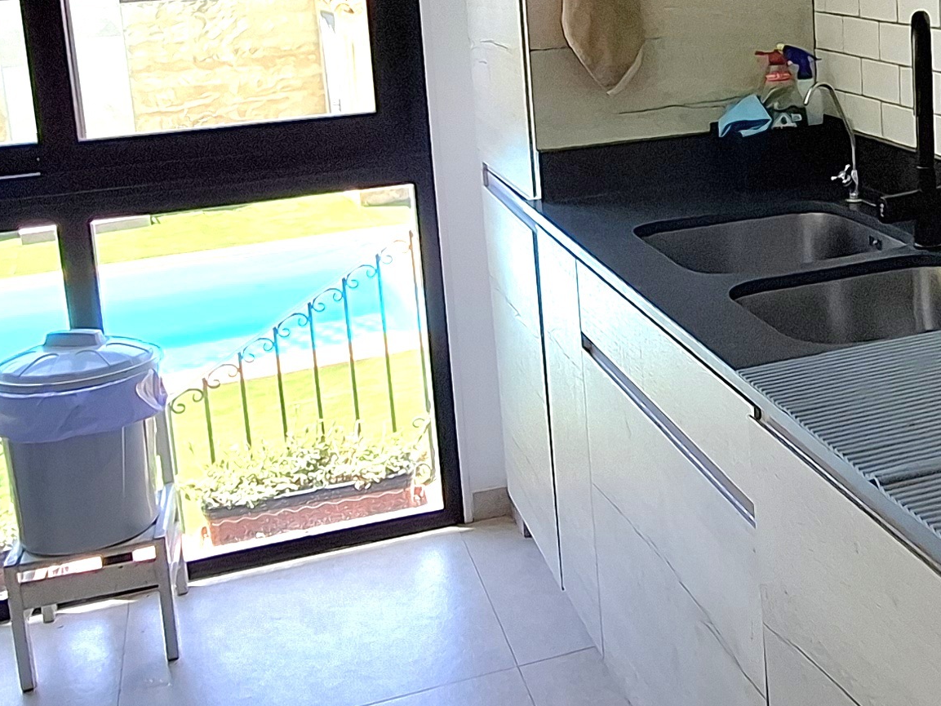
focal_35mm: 46
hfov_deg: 39.6
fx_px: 1251
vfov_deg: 30.7
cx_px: 755
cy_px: 132
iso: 40
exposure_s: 1/119
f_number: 2.2
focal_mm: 1.74
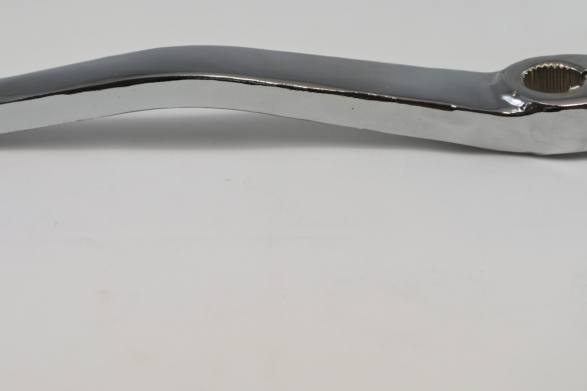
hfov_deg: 33.8
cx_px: 221
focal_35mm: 59
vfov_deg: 22.9
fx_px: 962
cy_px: 120
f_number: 4
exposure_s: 1/250
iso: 360
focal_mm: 14
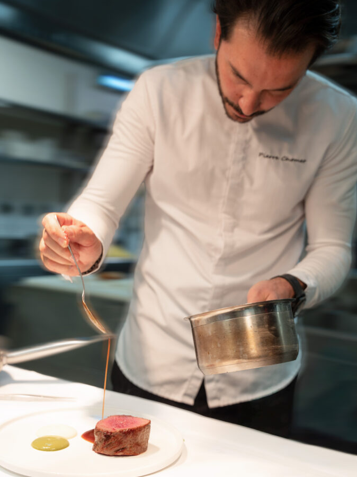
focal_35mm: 47
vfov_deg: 40.7
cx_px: 177
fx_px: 640
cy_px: 265
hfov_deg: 31.2
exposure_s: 1/60
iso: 200
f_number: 4
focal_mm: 42.5
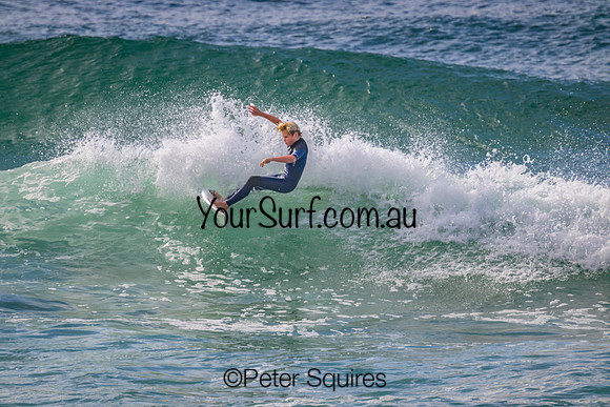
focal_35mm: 800
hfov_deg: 2.6
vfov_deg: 1.7
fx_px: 13558
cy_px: 204
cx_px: 305
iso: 1000
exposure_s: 1/2000
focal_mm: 800
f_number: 11
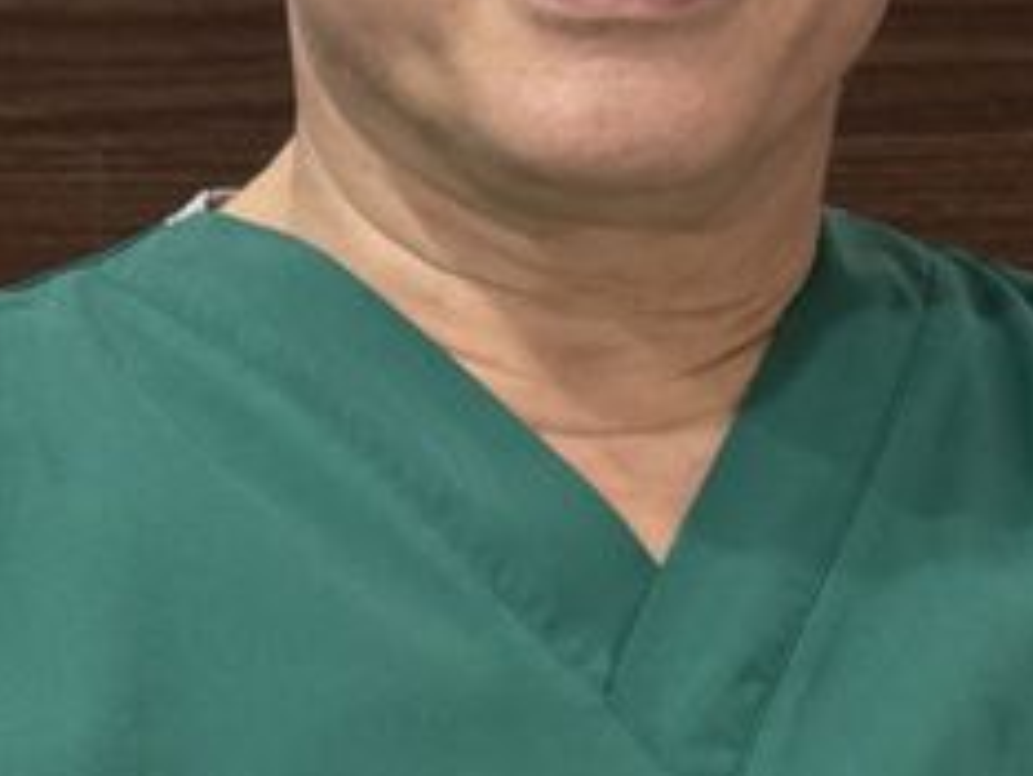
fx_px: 6300
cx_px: 847
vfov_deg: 7.0
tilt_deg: -0.7
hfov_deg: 9.3
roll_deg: +0.1
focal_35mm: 211
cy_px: 169
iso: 200
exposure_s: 1/33
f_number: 1.78
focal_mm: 6.76
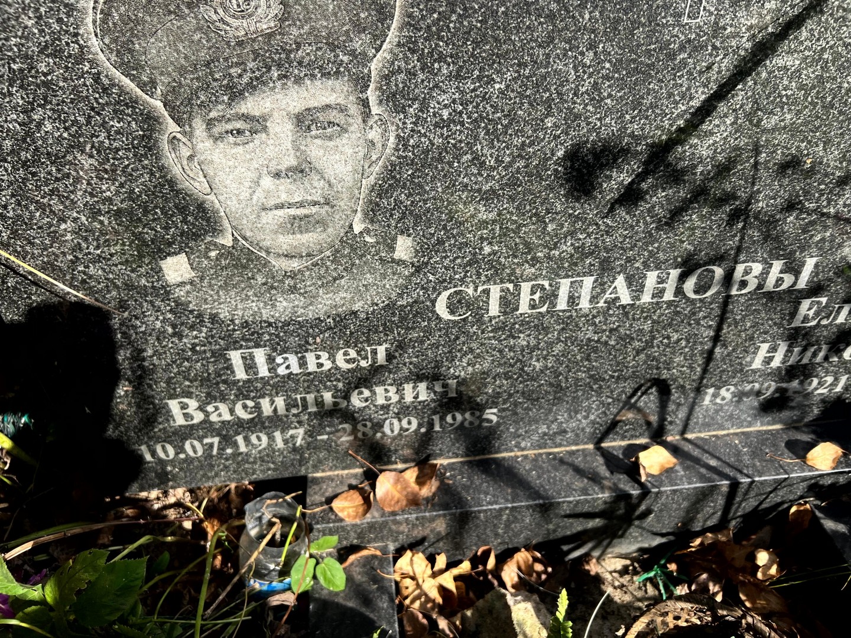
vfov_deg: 53.1
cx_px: 426
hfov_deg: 67.3
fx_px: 639
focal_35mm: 26
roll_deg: -5.0
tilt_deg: -39.5
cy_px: 319
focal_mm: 5.7
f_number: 1.5
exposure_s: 1/2841
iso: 50
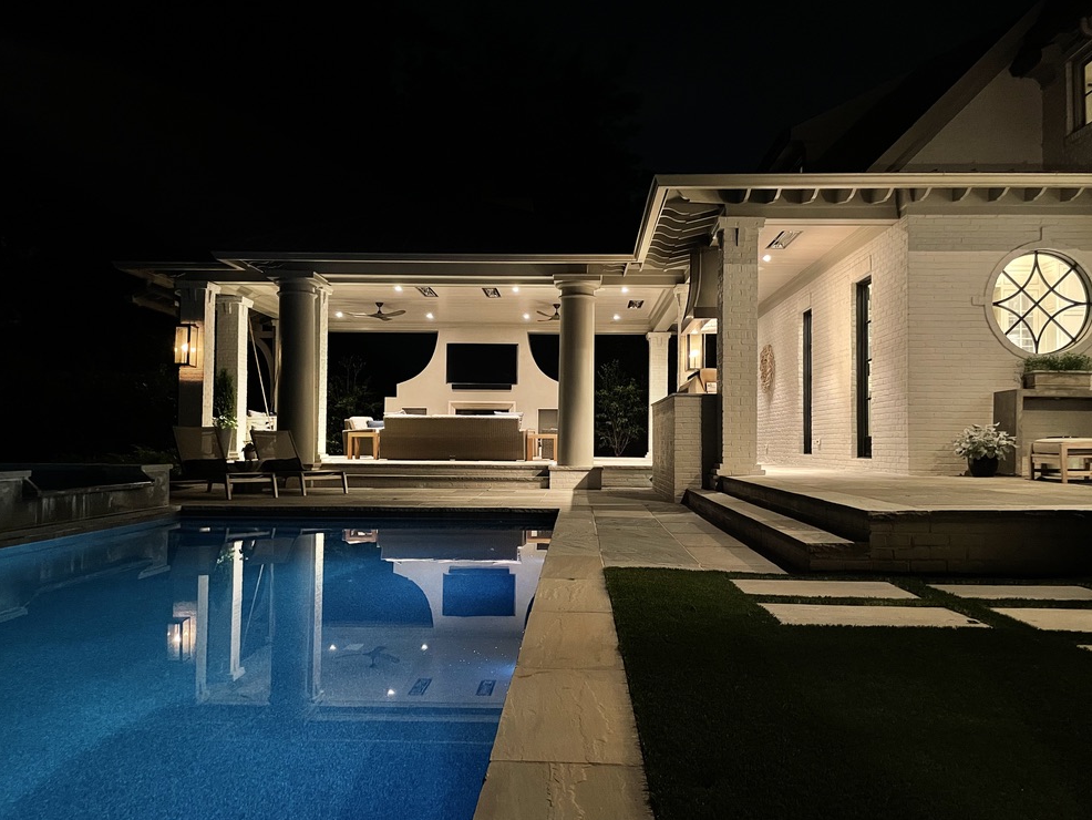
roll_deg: -0.4
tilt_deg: +1.6
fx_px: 852
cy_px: 423
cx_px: 563
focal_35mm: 27
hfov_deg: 65.3
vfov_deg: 51.4
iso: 1000
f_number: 1.6
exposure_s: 1/30
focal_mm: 4.2
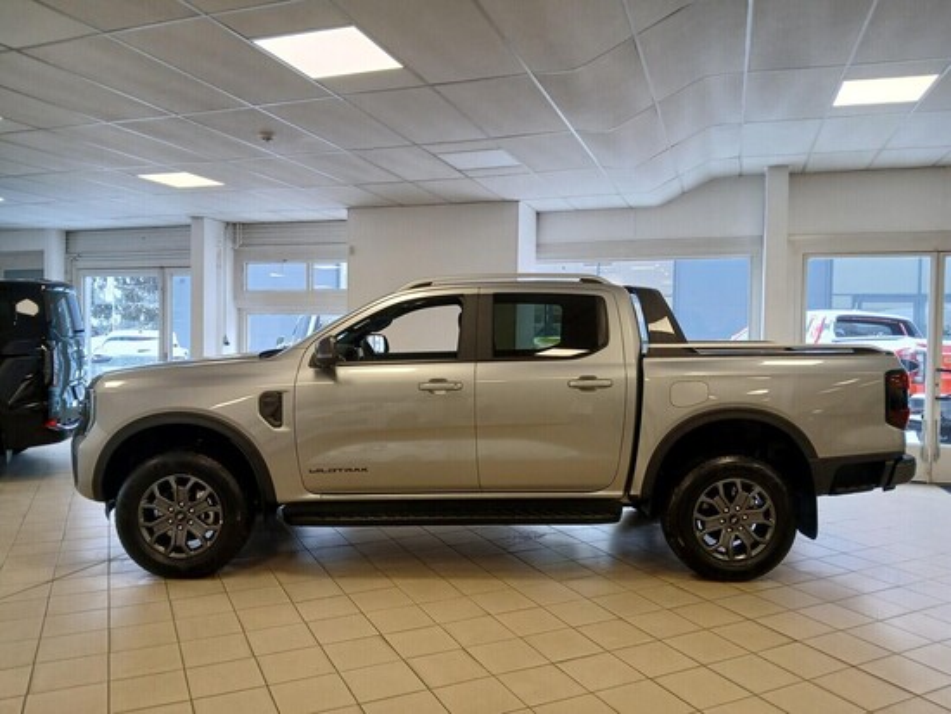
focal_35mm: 26
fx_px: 715
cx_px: 476
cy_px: 357
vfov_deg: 53.1
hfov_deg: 67.3
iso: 100
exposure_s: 1/50
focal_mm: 3.98
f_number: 1.8
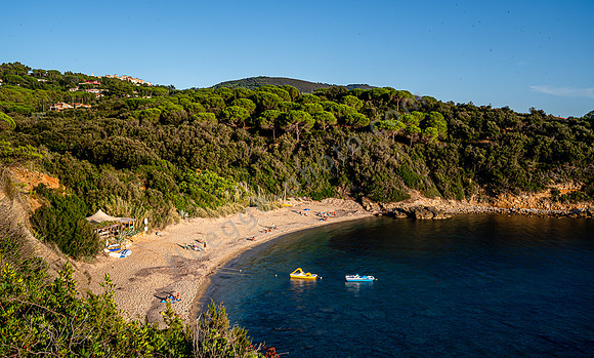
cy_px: 198
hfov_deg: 54.4
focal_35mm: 36
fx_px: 577
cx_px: 297
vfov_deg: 34.4
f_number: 20
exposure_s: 1/2
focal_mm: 35
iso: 50
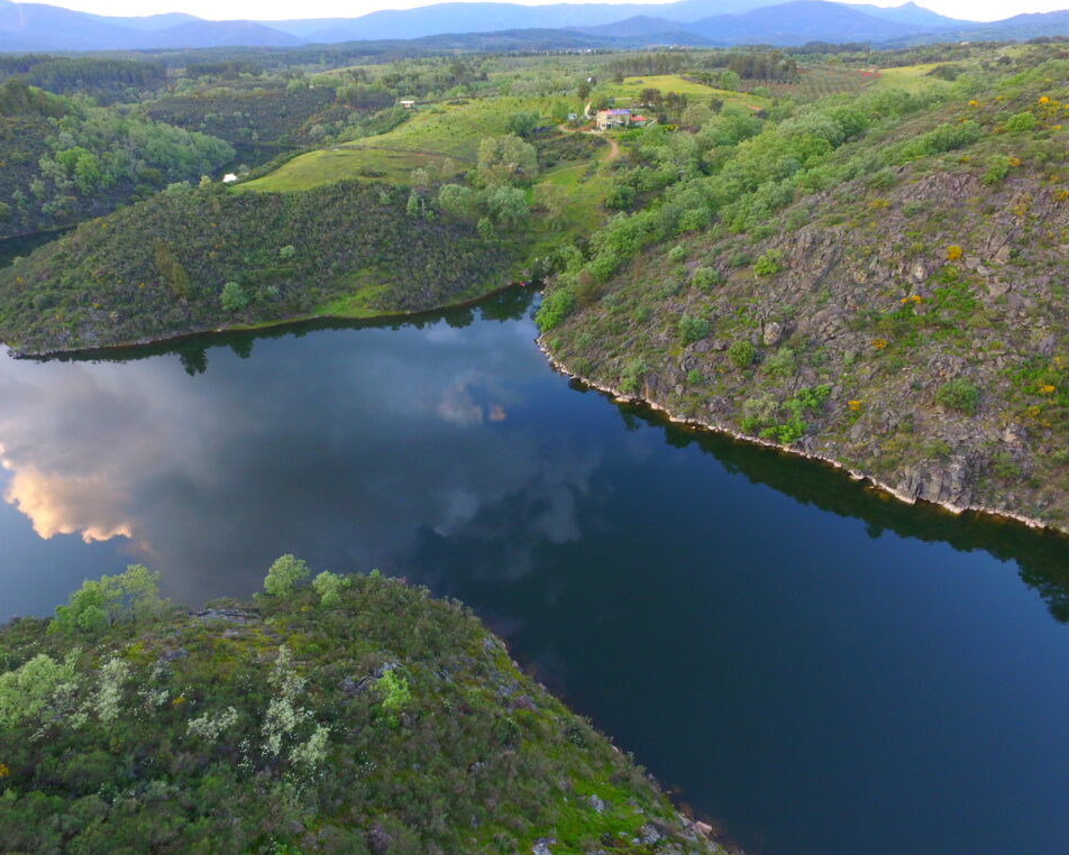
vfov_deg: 65.5
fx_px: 665
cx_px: 495
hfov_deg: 77.5
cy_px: 430
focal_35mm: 21
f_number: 2.8
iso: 182
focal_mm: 3.61
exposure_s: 1/50
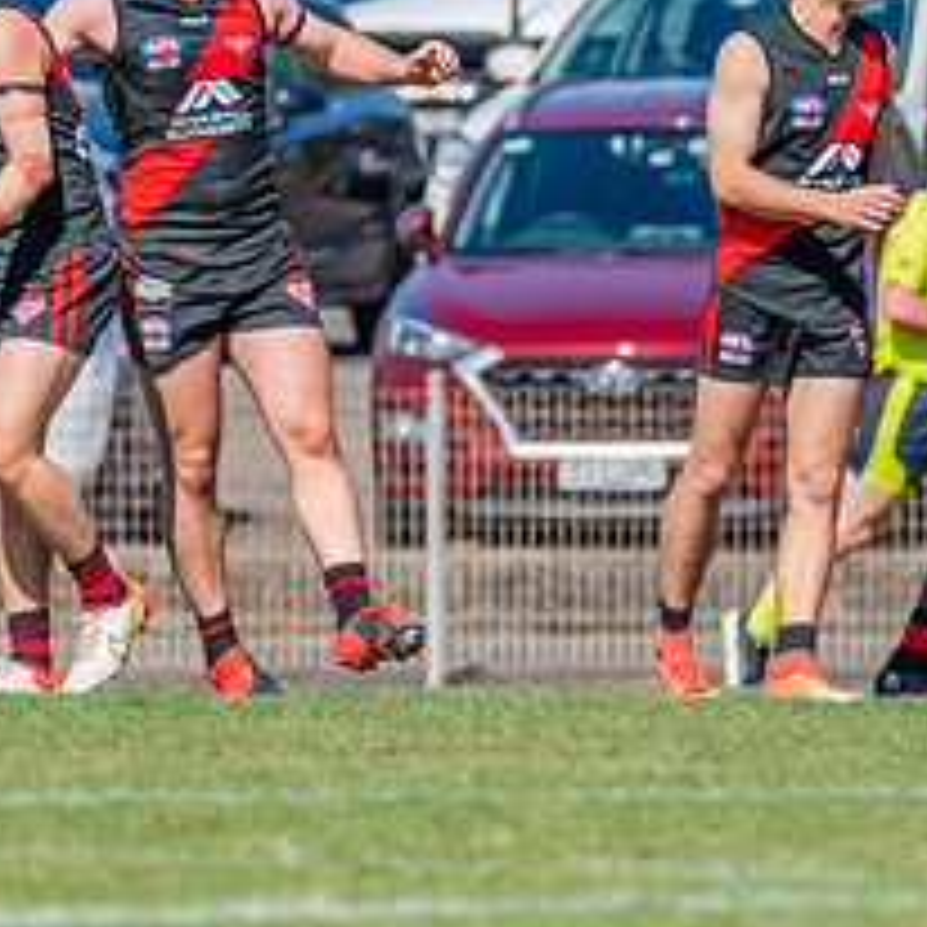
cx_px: 1275
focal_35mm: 1485
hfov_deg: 1.2
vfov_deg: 1.2
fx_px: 44992
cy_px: 219
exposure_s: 1/1600
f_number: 9
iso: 800
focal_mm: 500
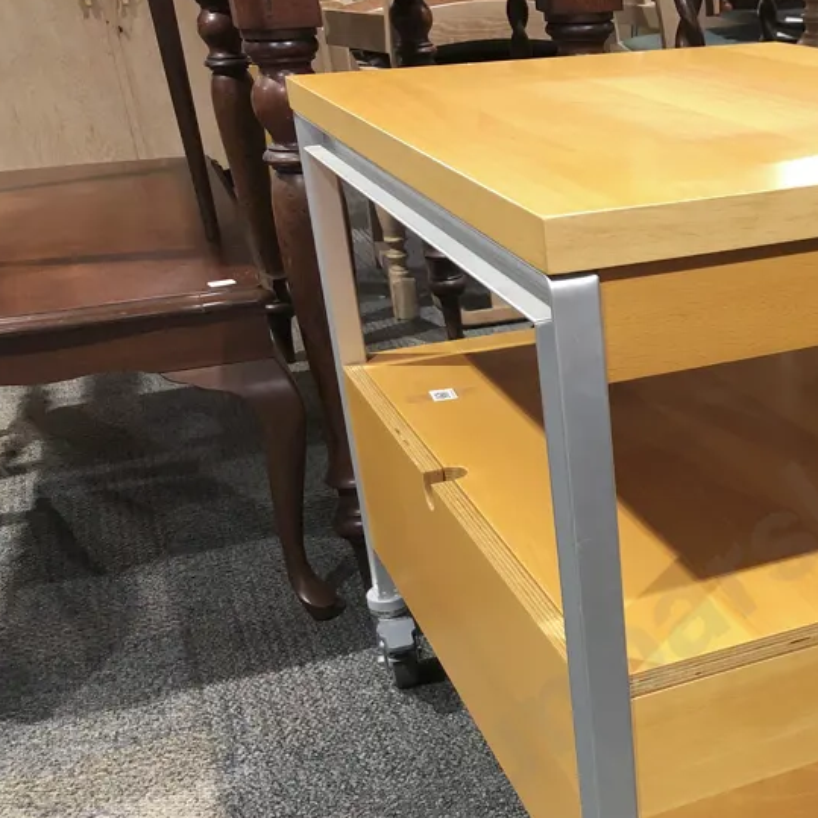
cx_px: 748
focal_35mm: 47
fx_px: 1257
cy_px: 572
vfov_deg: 35.6
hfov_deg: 34.0
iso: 80
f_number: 1.8
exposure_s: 1/17
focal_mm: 3.99
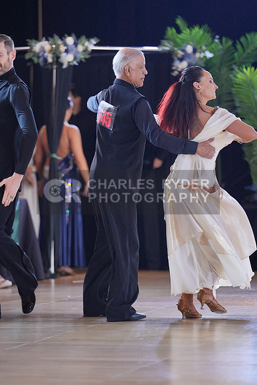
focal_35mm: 193
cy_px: 192
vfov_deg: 10.7
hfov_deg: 7.1
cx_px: 128
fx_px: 2065
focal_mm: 129
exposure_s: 1/500
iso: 1250
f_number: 2
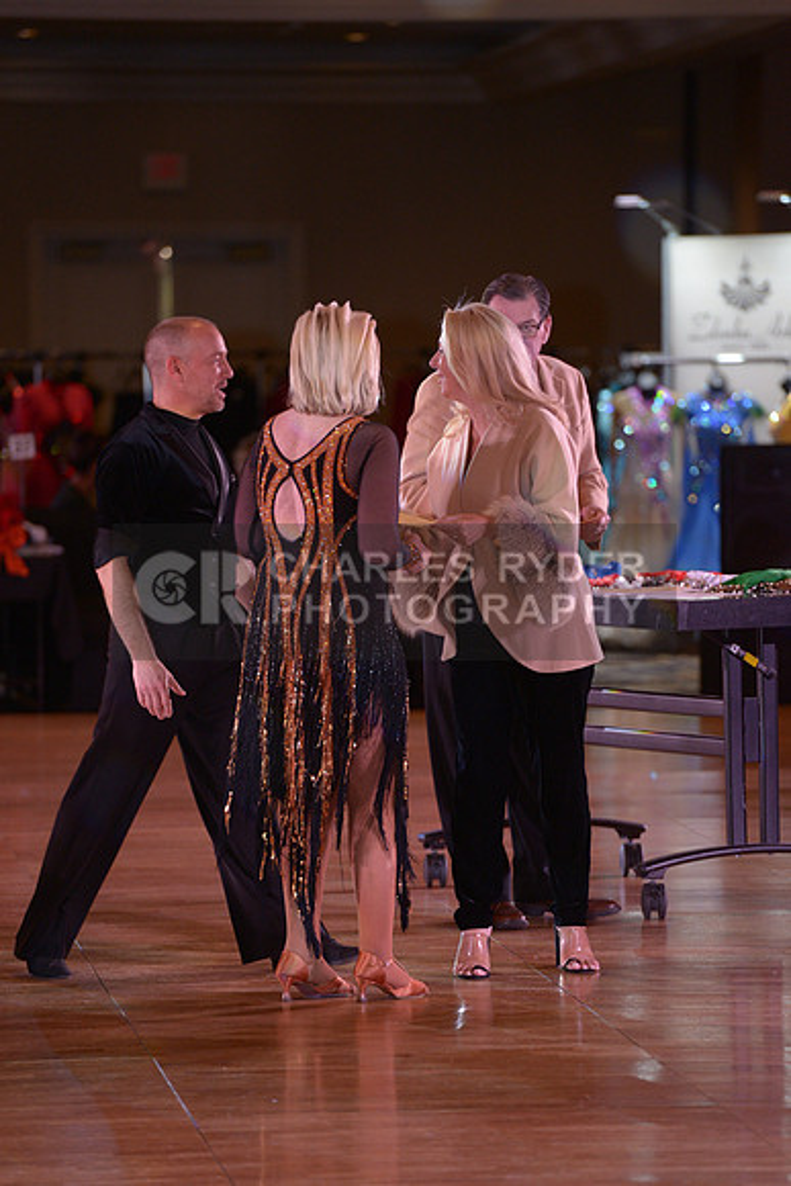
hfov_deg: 6.9
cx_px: 396
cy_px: 593
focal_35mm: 200
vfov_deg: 10.3
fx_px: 6587
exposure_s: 1/200
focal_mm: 200
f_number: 4
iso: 1250
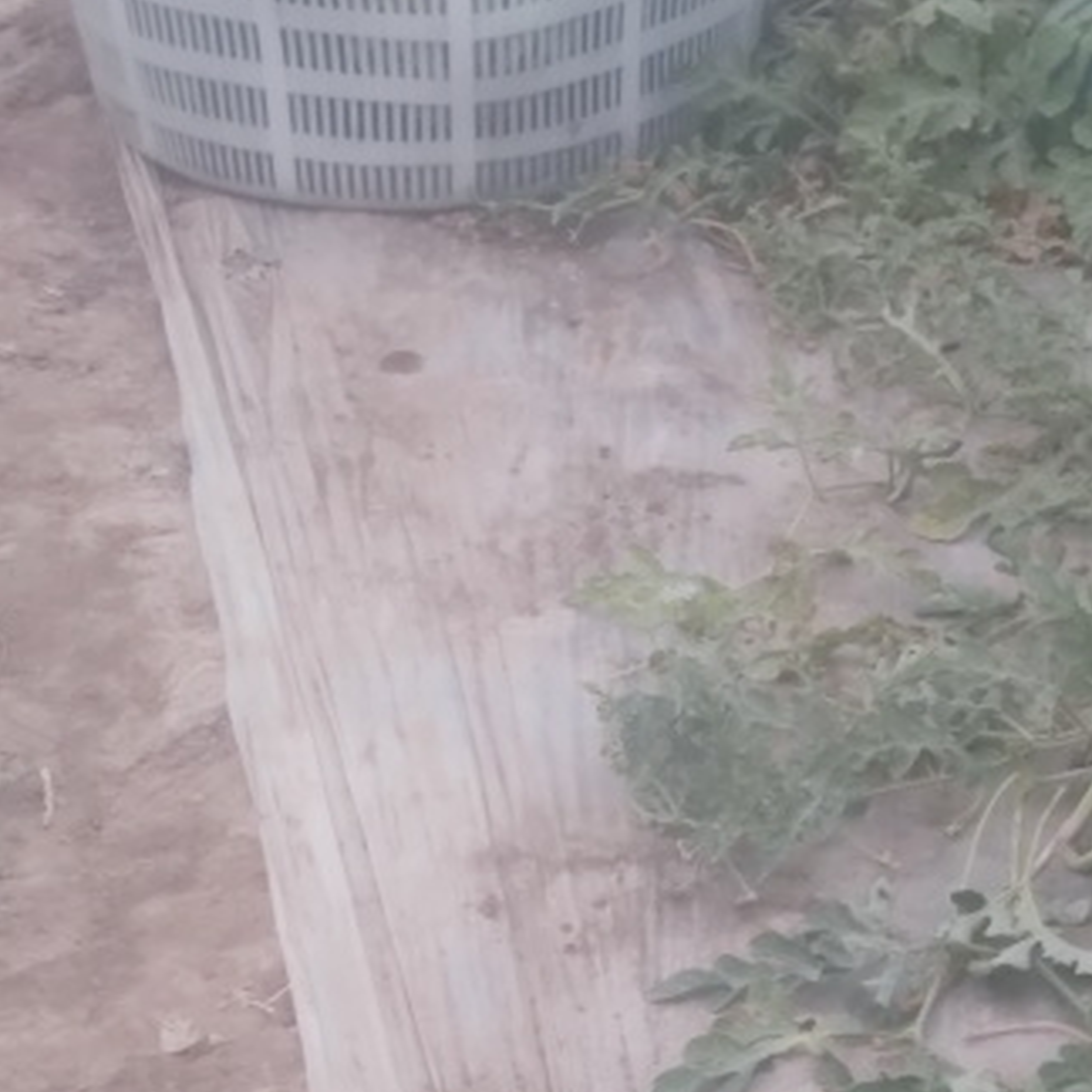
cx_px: 610
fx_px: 4568
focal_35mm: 128
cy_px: 999
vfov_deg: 13.5
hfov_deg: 13.6
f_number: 1.69
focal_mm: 6.72
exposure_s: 1/50
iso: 403
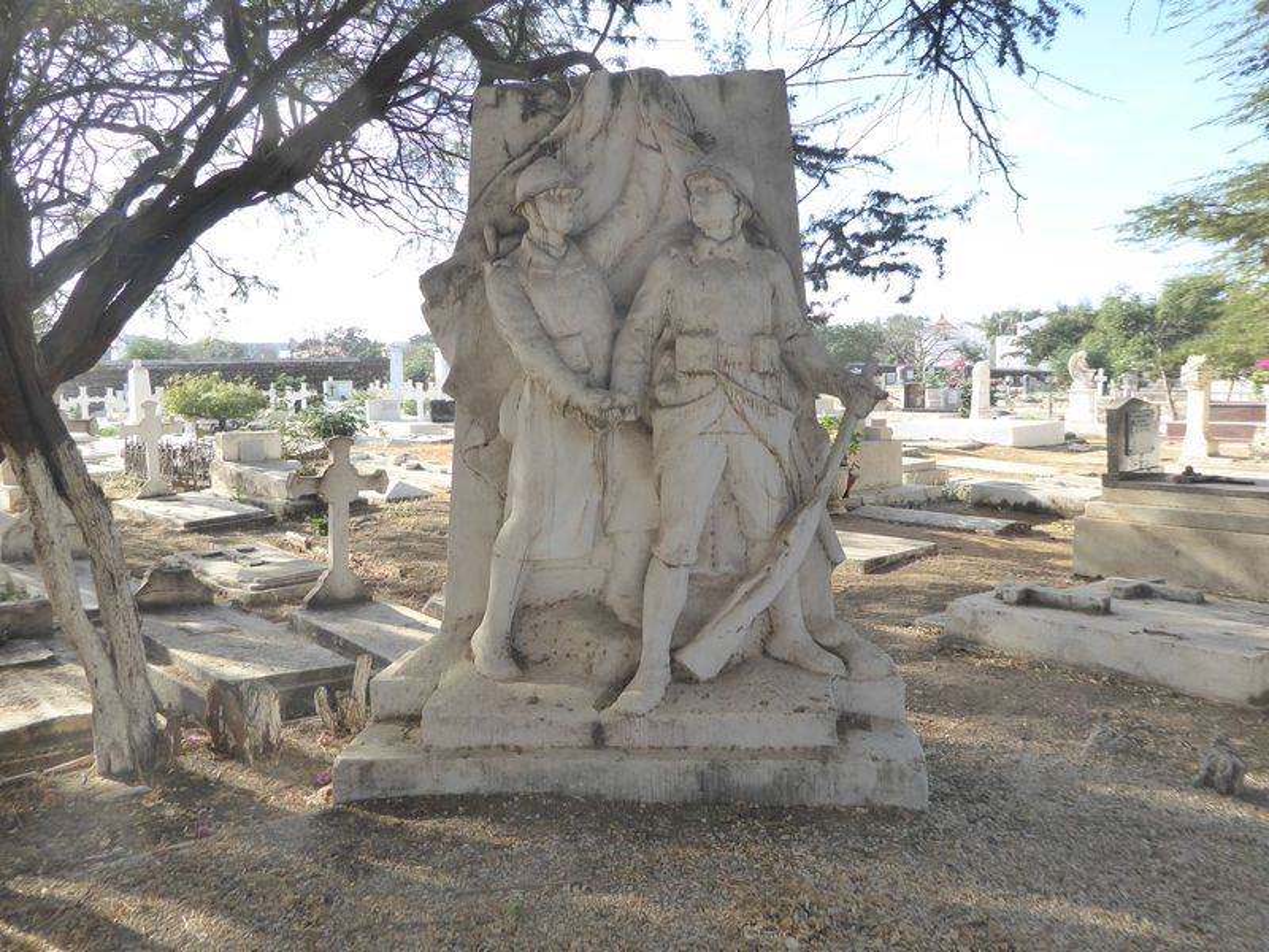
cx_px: 634
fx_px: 1173
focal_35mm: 32
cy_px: 476
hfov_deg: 56.8
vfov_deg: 44.2
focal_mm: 5.4
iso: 160
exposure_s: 1/250
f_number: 3.5
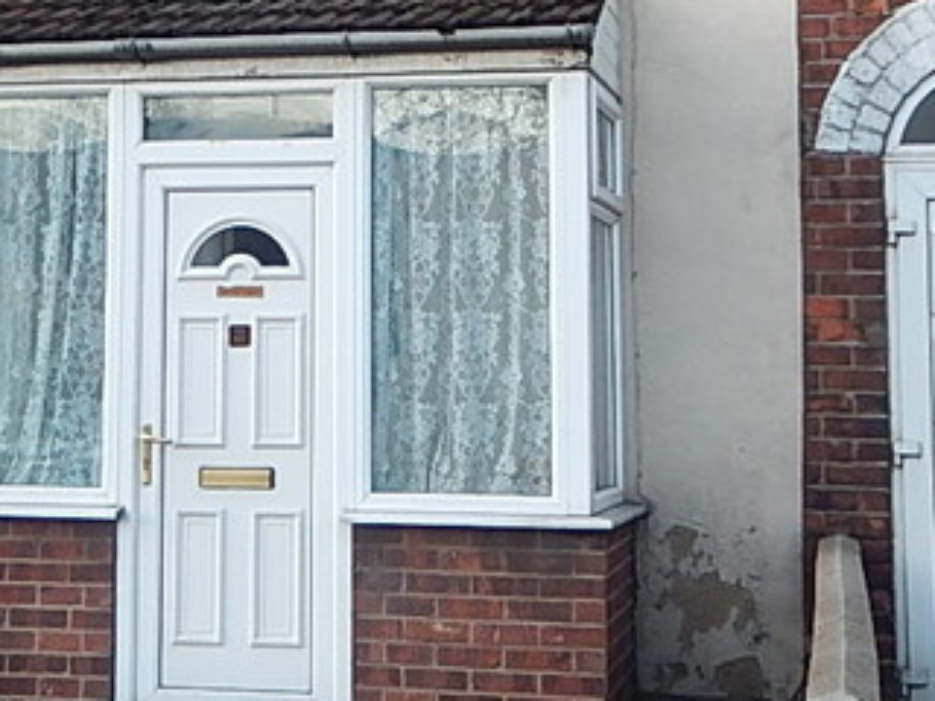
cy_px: 61
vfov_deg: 18.1
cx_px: 307
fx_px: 2161
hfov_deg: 24.3
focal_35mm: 80
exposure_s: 1/30
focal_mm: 4.5
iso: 125
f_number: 3.4
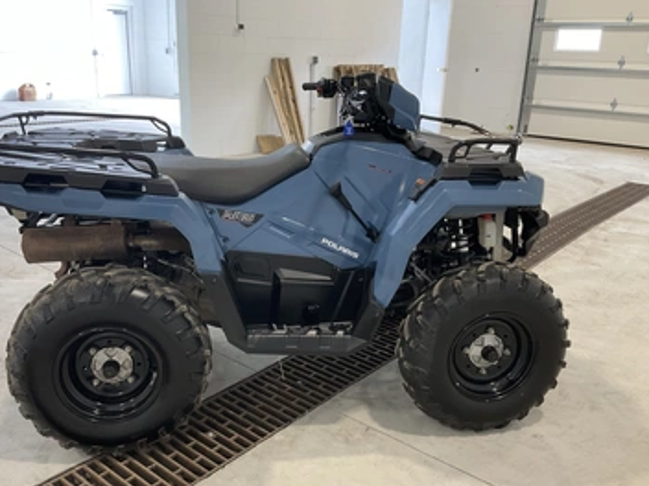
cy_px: 269
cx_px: 297
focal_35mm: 33
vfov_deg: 42.9
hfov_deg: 55.3
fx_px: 619
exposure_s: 1/104
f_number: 1.8
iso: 64
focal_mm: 3
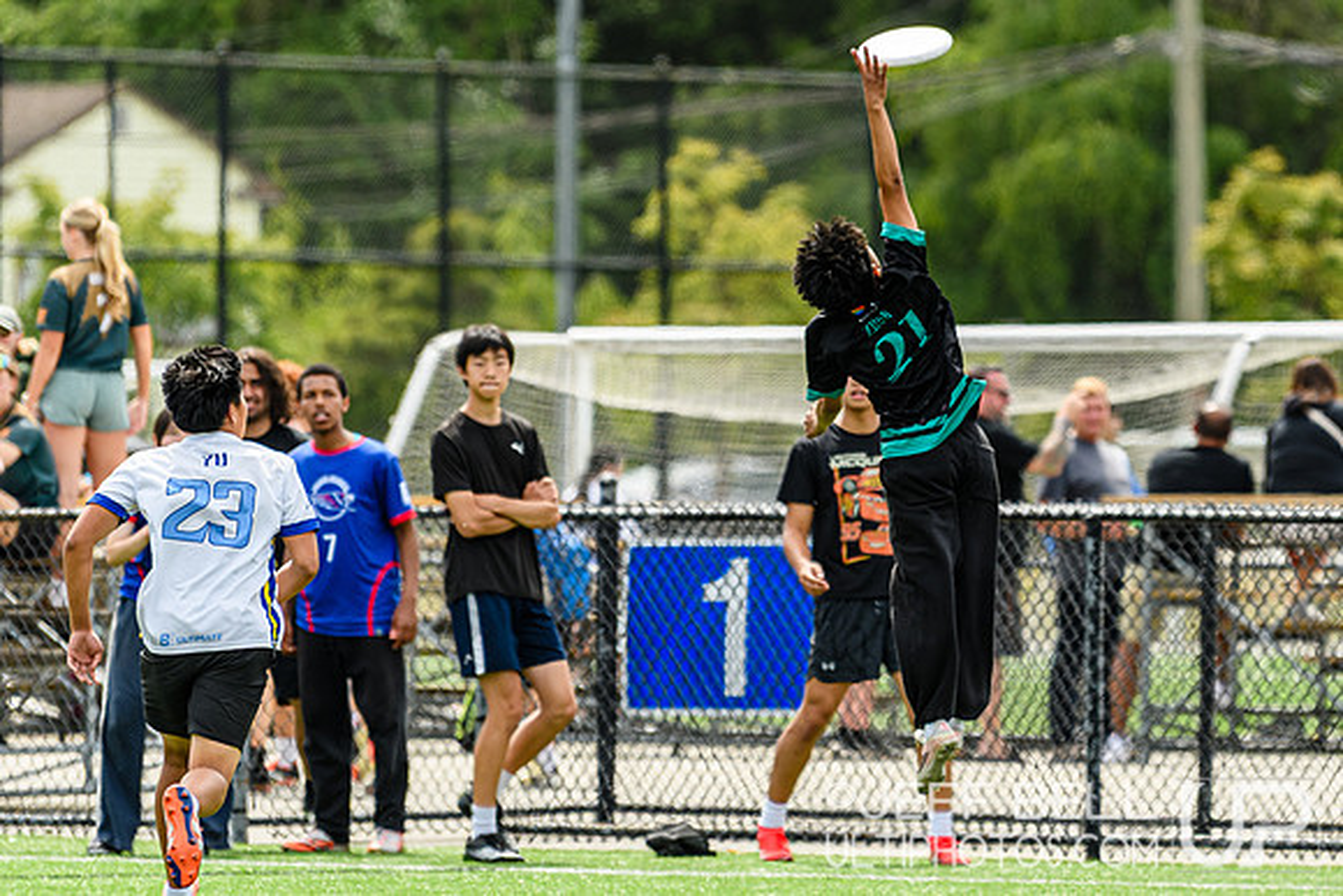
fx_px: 15986
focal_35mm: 428
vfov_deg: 3.2
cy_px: 319
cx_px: 949
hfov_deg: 4.8
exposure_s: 1/1250
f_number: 3.2
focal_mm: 200
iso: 180
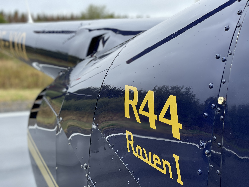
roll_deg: -0.1
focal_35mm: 52
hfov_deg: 36.8
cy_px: 94
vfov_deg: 28.0
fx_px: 374
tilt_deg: -6.5
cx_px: 124
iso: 32
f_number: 2
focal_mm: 6
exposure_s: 1/396
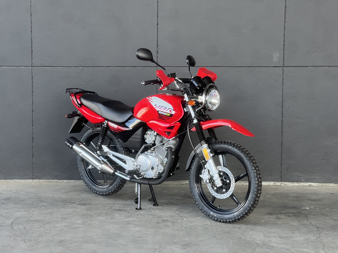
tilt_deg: -5.7
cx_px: 169
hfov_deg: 25.3
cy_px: 126
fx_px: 752
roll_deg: -0.9
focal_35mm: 77
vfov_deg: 19.1
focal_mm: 9
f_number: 2.8
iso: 125
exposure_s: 1/99
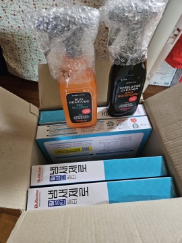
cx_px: 91
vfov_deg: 73.9
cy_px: 122
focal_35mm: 23
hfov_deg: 58.9
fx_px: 161
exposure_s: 1/24
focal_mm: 5.4
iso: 640
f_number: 1.8
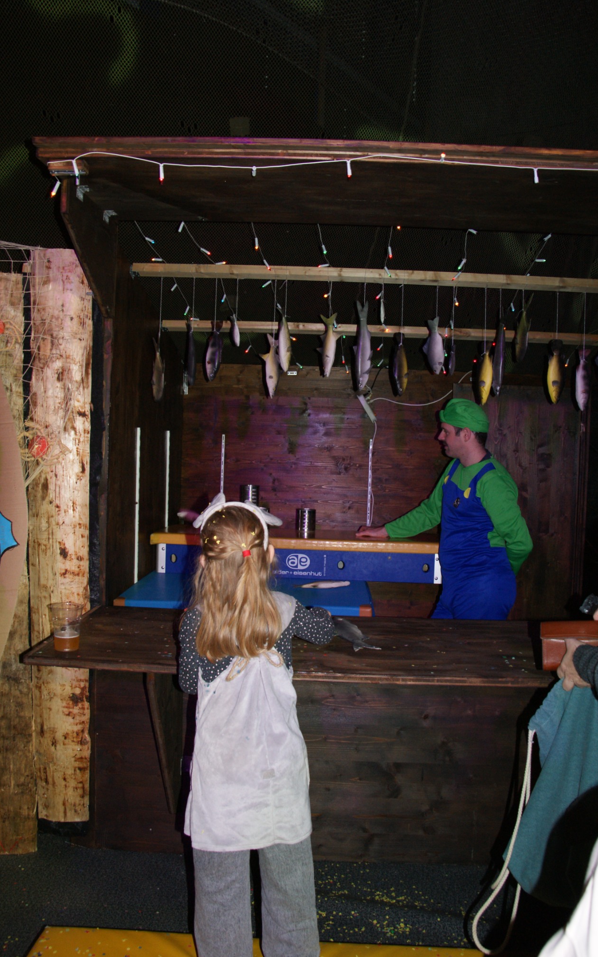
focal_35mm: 28
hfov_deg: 44.5
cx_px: 315
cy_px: 477
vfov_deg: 66.5
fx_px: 730
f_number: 5.6
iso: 400
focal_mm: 18
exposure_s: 1/60
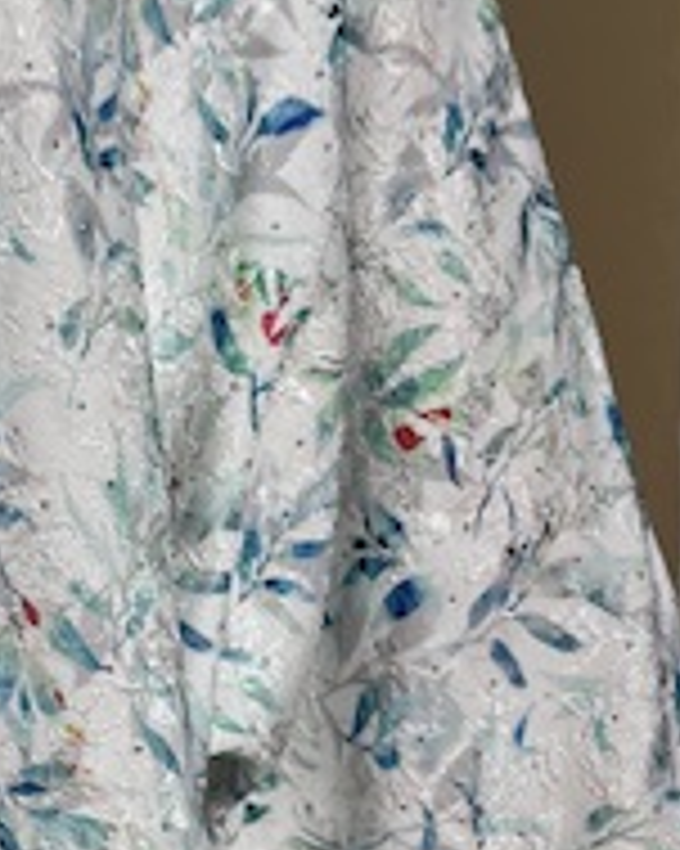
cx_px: -387
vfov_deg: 22.2
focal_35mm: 86
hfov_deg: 16.1
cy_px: 337
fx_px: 2165
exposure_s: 1/121
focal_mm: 5.1
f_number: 1.6
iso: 64
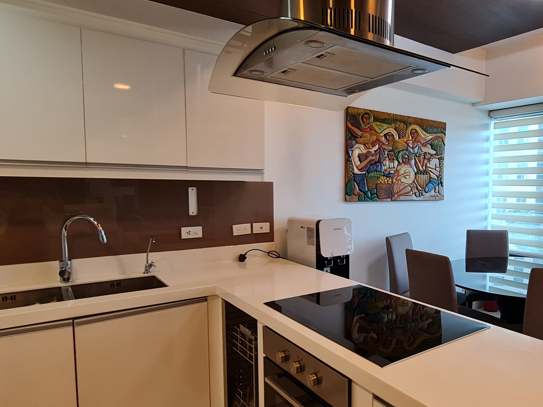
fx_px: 376
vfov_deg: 56.7
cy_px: 221
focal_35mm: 24
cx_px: 393
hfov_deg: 67.9
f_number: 2.2
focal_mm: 2.2
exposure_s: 1/60
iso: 200
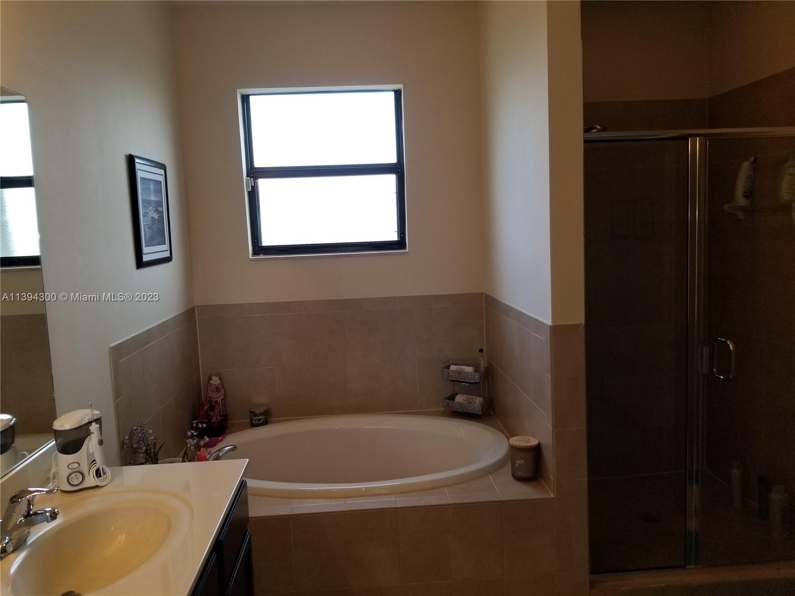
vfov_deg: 53.1
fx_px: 597
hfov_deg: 67.3
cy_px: 298
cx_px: 398
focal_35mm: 26
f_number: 1.7
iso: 80
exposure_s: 1/120
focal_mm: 4.25
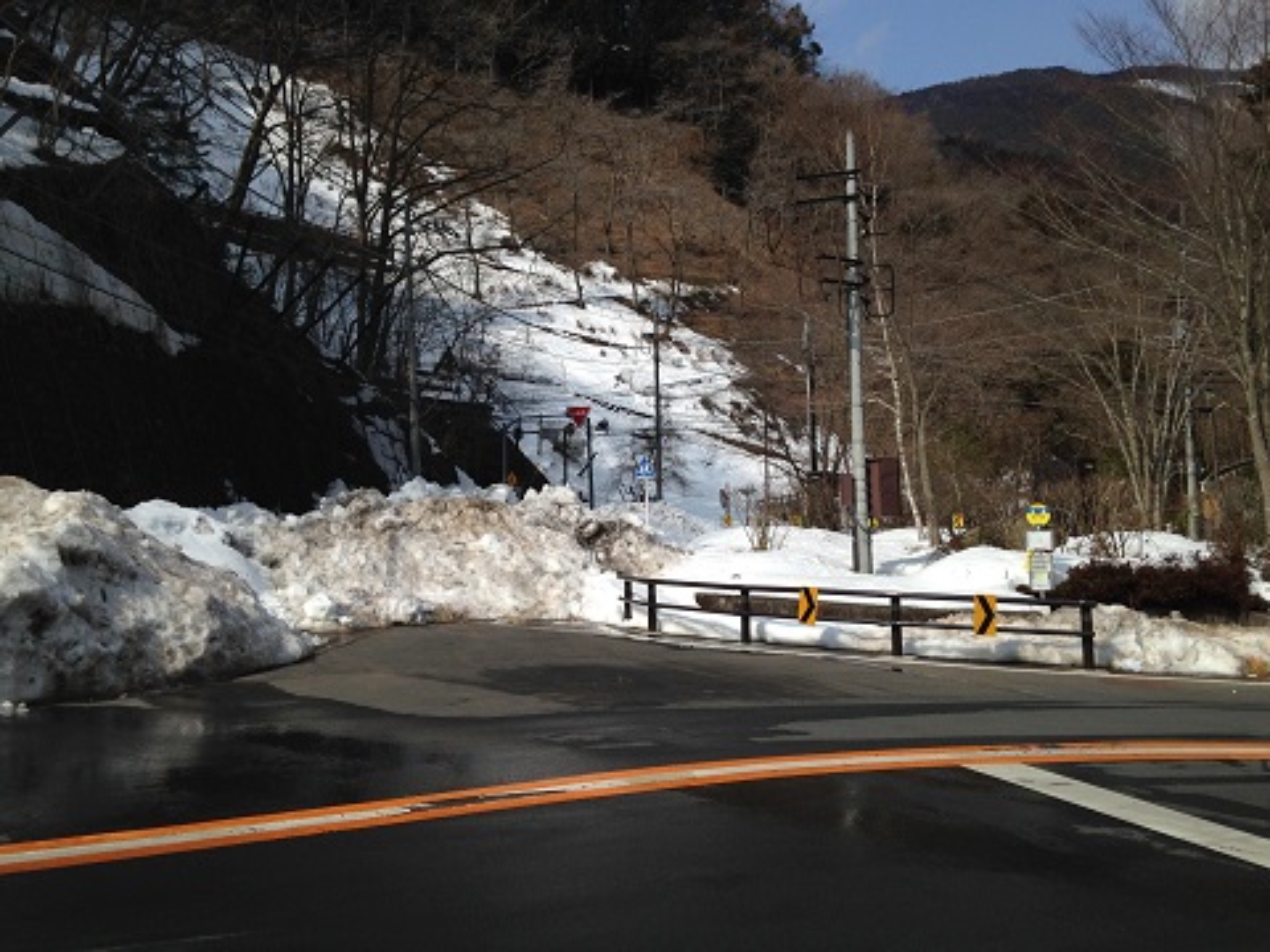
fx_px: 1211
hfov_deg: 55.4
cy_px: 476
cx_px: 635
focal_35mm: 33
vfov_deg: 42.9
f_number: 2.4
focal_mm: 4.12
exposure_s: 1/2710
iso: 50
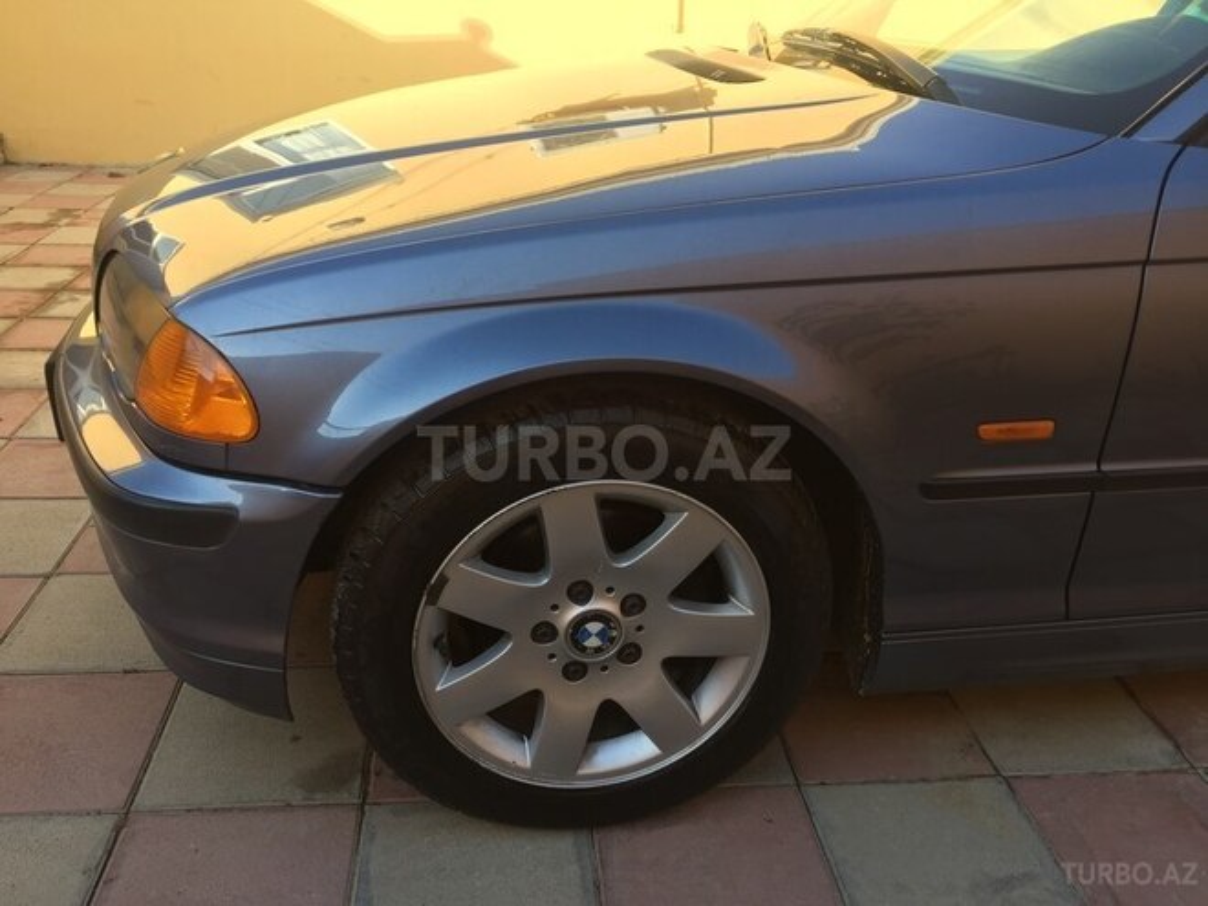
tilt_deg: -25.1
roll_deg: -2.0
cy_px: 453
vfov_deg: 48.2
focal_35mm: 29
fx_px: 1012
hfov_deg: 61.7
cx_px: 604
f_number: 2.2
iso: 32
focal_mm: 4.15
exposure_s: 1/338
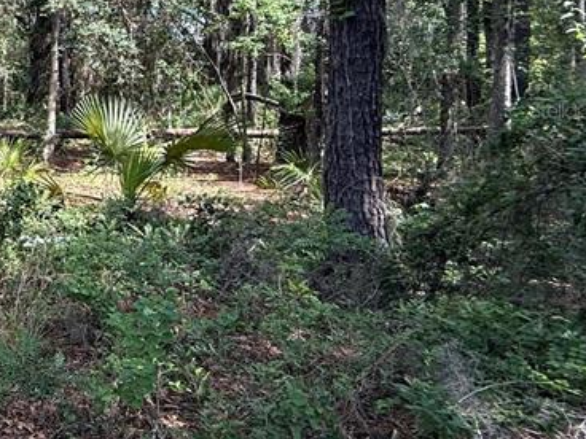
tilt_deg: -1.1
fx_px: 660
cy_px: 110
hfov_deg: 33.6
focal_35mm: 39
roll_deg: +0.5
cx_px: -189
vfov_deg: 36.0
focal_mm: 2.22
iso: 50
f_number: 2.2
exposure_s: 1/303
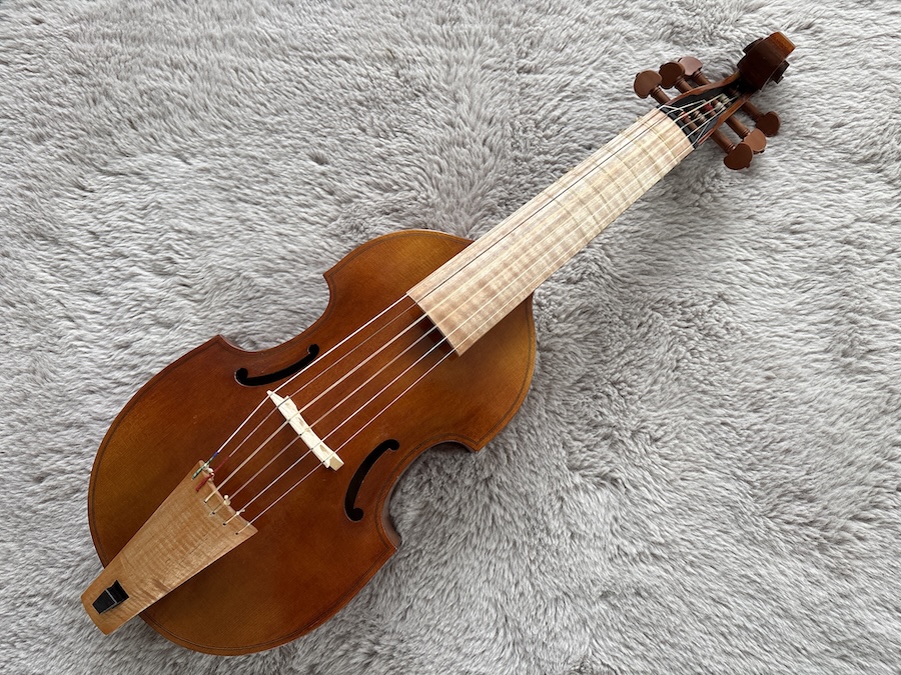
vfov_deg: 53.1
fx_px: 677
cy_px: 338
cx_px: 450
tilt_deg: -79.1
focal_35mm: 26
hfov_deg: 67.3
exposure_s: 1/118
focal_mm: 5.96
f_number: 1.6
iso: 125
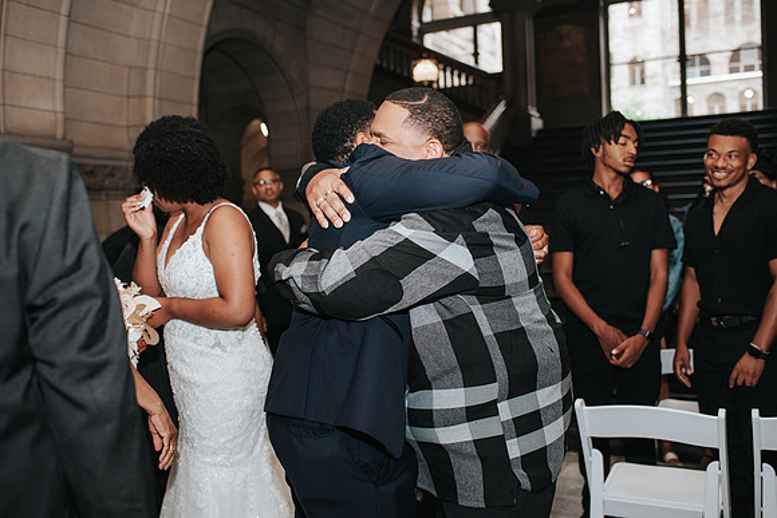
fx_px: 756
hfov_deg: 54.4
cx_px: 388
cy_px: 259
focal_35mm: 35
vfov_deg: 37.9
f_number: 3.2
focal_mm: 35
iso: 1000
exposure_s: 1/125
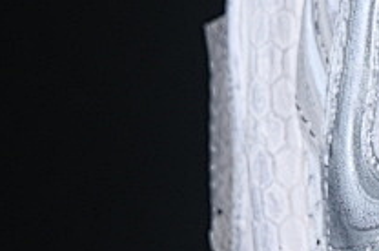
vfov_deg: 3.5
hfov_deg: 5.2
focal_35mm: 390
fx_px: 4099
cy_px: -47
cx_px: 716
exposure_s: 1/60
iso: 160
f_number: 7.1
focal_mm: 50
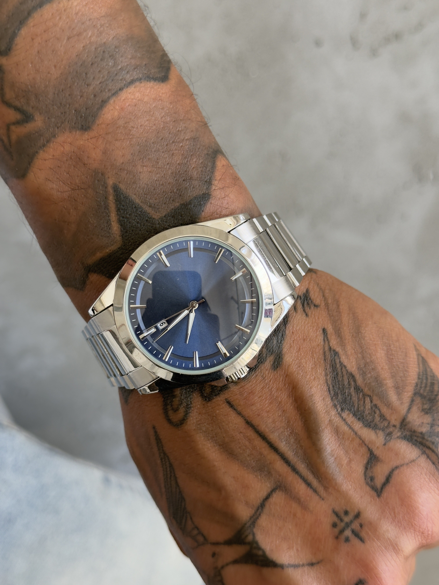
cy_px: 292
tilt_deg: -53.7
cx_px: 220
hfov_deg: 30.3
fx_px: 812
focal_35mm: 48
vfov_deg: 39.7
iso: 125
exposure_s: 1/238
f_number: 1.78
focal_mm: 6.76
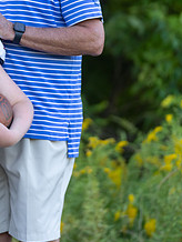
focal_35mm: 335
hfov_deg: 4.4
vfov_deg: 5.9
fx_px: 2344
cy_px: 36
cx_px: -69
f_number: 2.8
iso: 200
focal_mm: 131
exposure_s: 1/320
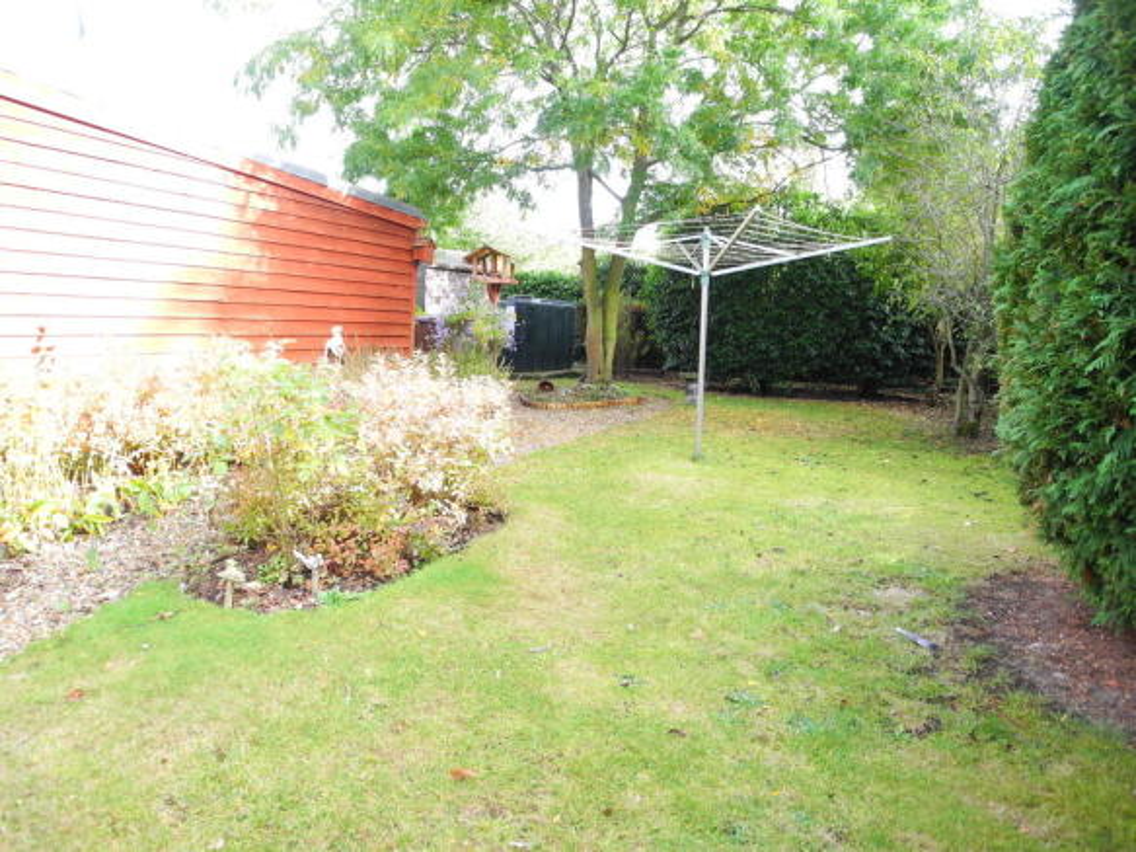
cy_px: 426
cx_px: 568
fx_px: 919
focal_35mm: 28
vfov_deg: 49.7
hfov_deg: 63.5
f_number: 2.8
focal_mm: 6
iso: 100
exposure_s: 1/80.5
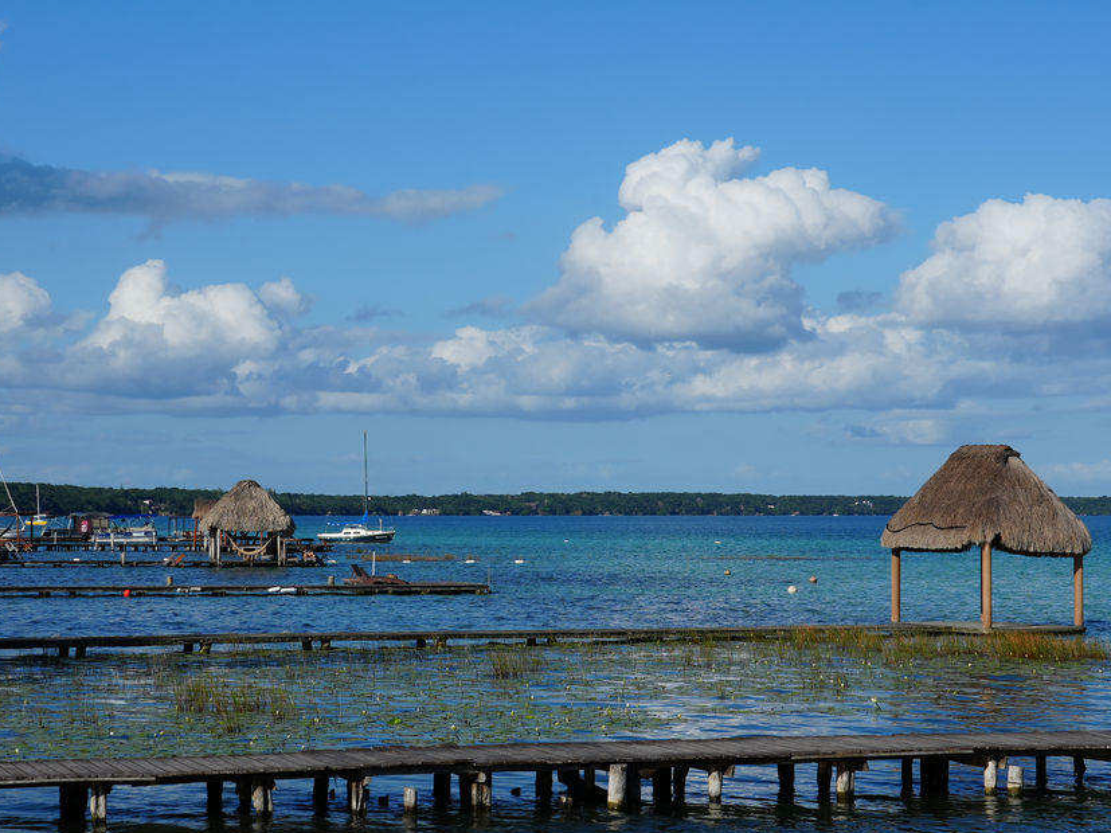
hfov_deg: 24.4
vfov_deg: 18.4
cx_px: 423
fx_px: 2567
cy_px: 416
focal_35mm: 80
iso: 100
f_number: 10
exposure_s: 1/320
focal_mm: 43
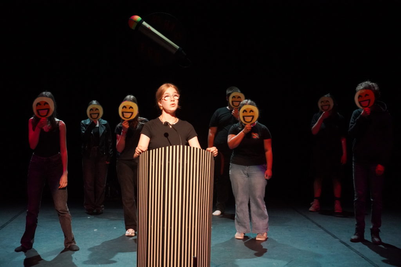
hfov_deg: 35.9
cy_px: 134
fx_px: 618
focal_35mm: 56
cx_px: 200
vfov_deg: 24.4
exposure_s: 1/160
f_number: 4.5
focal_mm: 37
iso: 4000
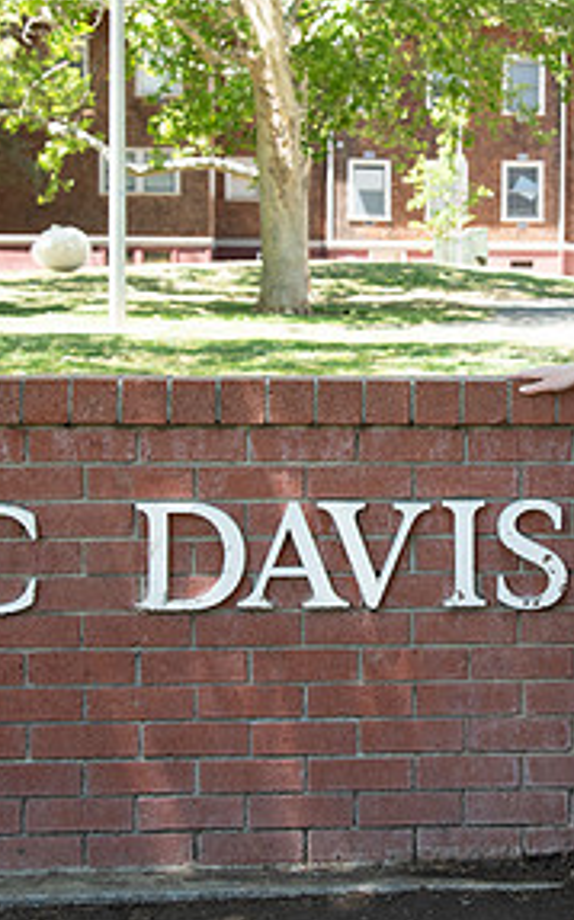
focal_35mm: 99
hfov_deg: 13.1
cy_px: 351
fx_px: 2482
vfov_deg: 21.0
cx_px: 468
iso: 640
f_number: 5.6
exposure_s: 1/400
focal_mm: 48
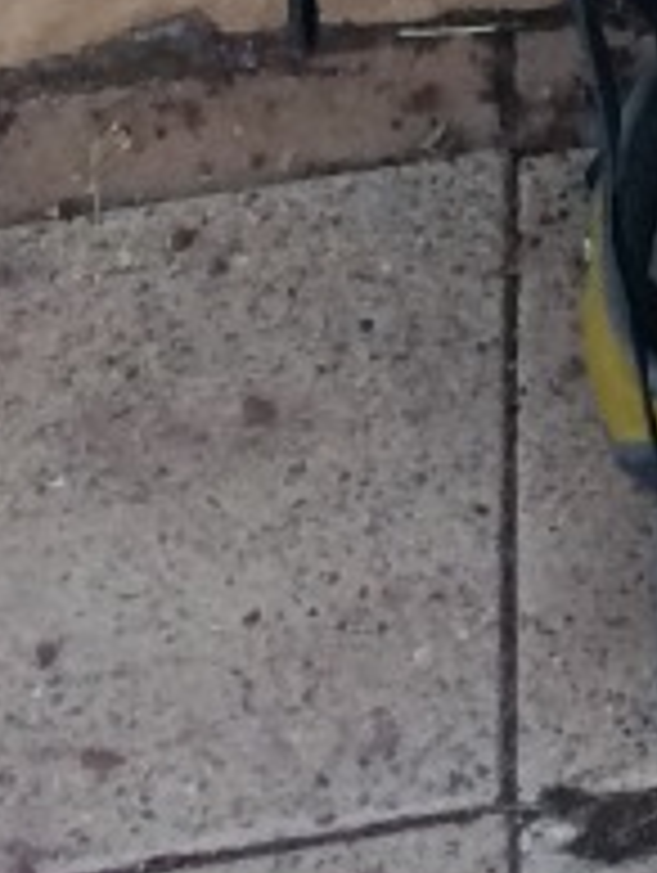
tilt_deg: -26.7
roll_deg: -0.3
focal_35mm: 204
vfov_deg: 8.5
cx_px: 1832
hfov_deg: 6.7
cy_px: -1532
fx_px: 5151
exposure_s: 1/40
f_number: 2.2
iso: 40
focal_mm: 4.15
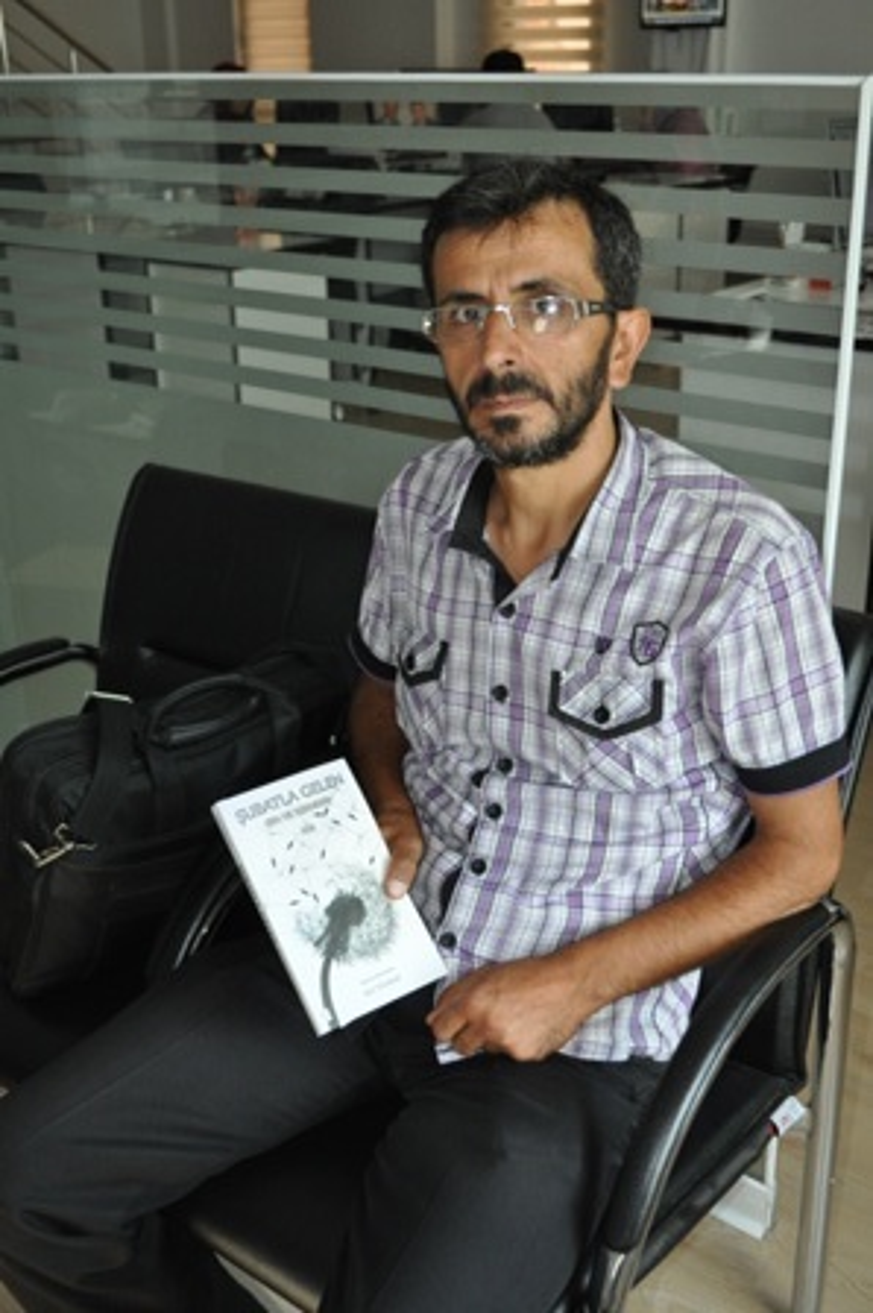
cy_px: 656
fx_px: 1421
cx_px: 436
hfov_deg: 34.2
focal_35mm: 39
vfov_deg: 49.6
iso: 800
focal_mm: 26
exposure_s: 1/125
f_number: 4.2
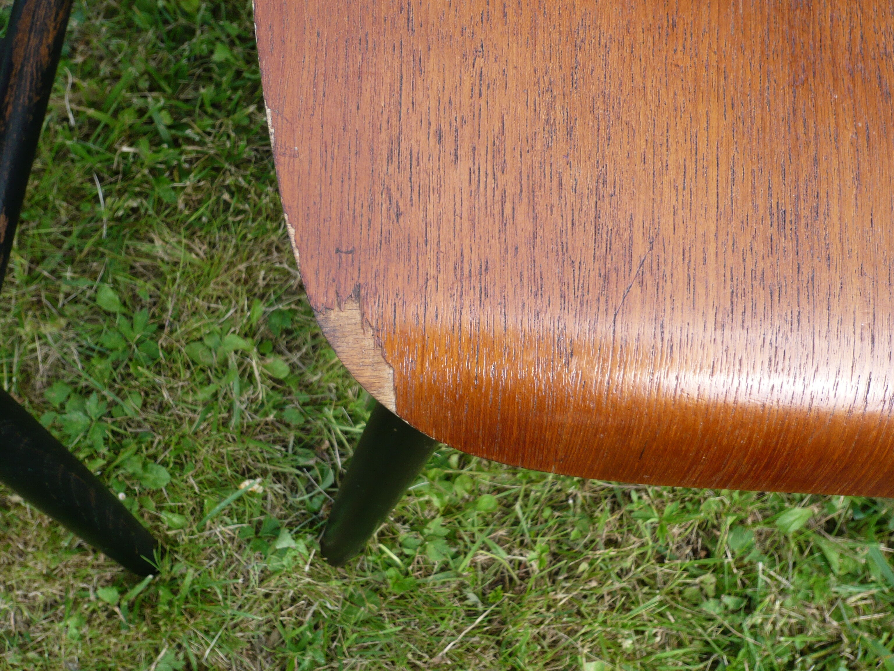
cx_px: 447
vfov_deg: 33.6
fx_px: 1111
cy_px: 336
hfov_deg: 43.9
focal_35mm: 43
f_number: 3.4
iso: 100
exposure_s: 1/160
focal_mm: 7
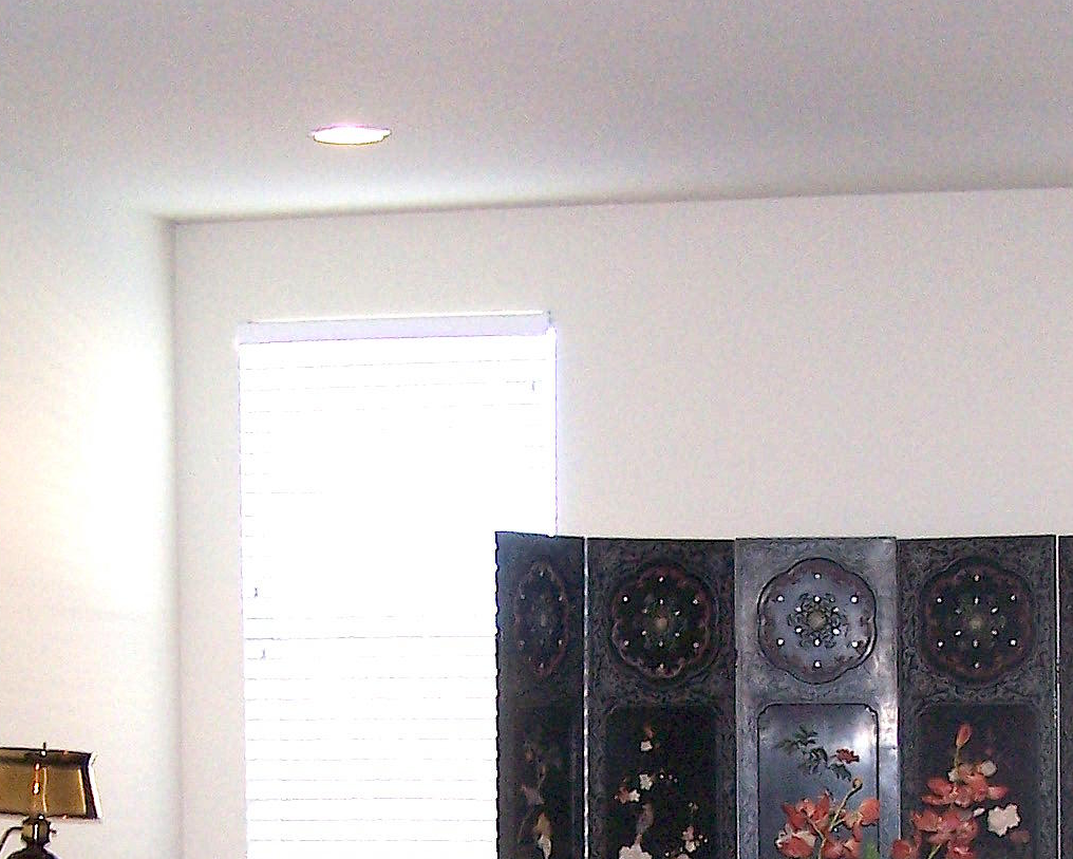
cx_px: 702
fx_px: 2985
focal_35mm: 94
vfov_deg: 15.9
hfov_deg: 20.3
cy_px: 925
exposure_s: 1/60
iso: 140
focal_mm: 6.3
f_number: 2.8
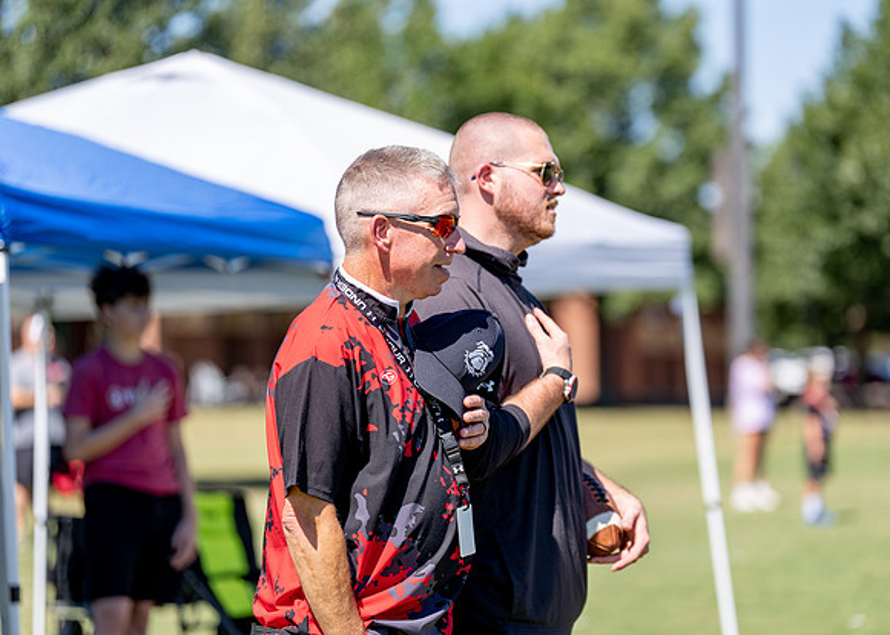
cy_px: 317
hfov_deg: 13.8
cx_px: 479
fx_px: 3676
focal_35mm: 145
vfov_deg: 9.9
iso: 100
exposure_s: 1/1250
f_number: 2.8
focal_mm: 137
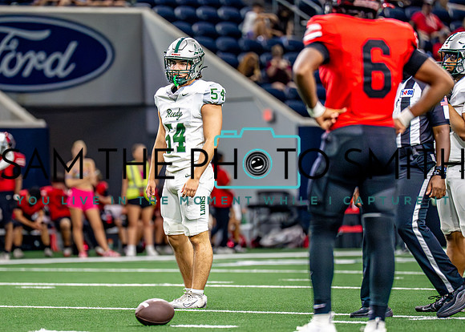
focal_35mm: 330
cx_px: 188
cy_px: 183
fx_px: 4358
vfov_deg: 4.4
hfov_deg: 6.1
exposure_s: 1/1600
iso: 5000
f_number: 2.8
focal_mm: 200
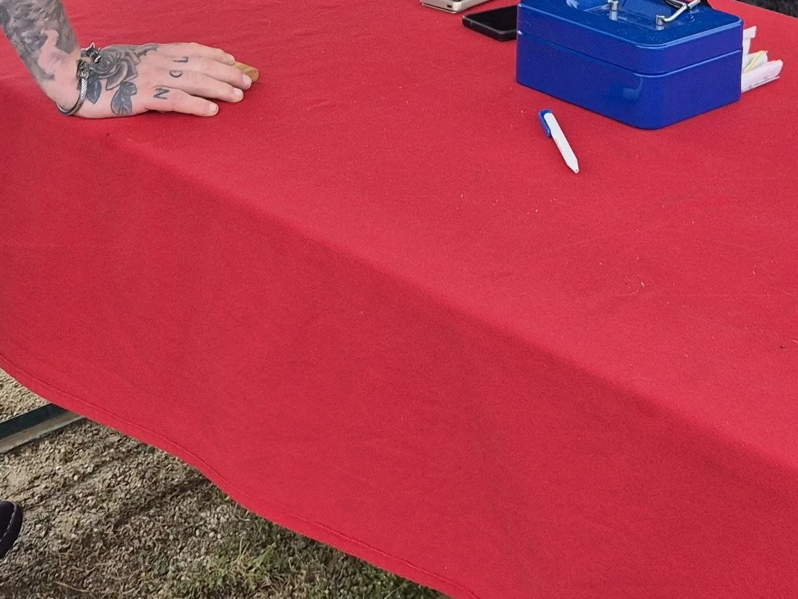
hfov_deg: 24.4
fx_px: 1845
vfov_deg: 16.7
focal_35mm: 80
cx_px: 493
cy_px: -304
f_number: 1.8
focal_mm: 5.4
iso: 25
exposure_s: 1/452
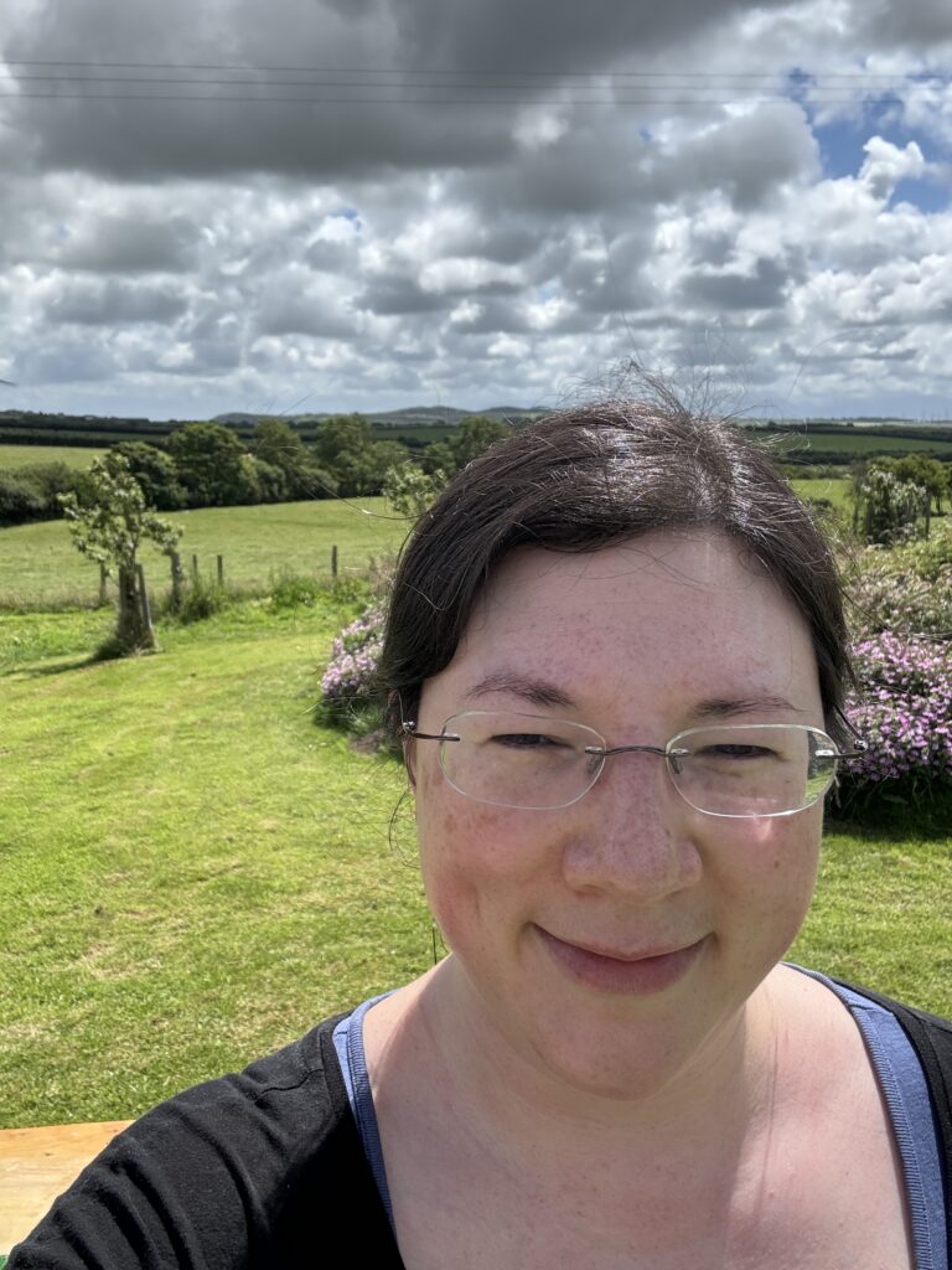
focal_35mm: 30
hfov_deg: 46.8
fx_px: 1100
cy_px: 635
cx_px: 476
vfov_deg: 60.0
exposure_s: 1/931
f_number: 1.9
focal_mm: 2.69
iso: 25
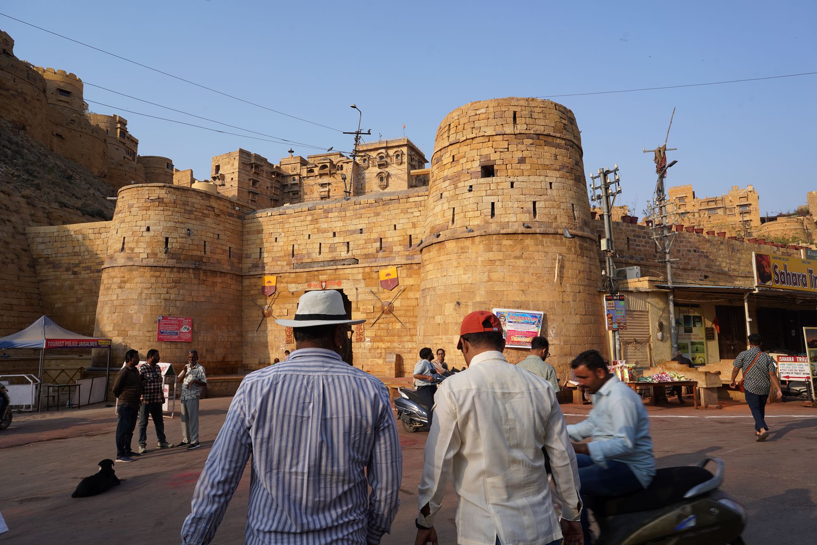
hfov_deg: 71.5
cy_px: 265
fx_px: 567
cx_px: 397
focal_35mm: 25
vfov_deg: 51.3
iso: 100
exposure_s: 1/100
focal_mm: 24
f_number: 13
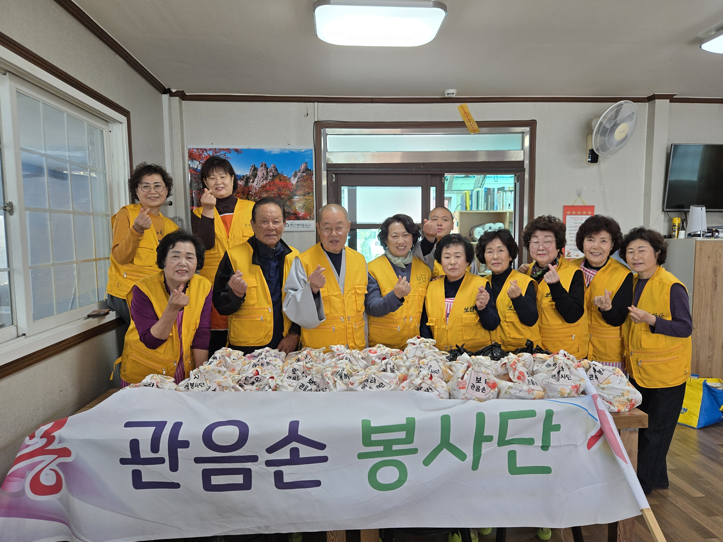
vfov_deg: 56.8
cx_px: 371
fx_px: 501
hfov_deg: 71.6
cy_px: 276
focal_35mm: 24
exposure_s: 1/120
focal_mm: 5.4
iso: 100
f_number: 1.8
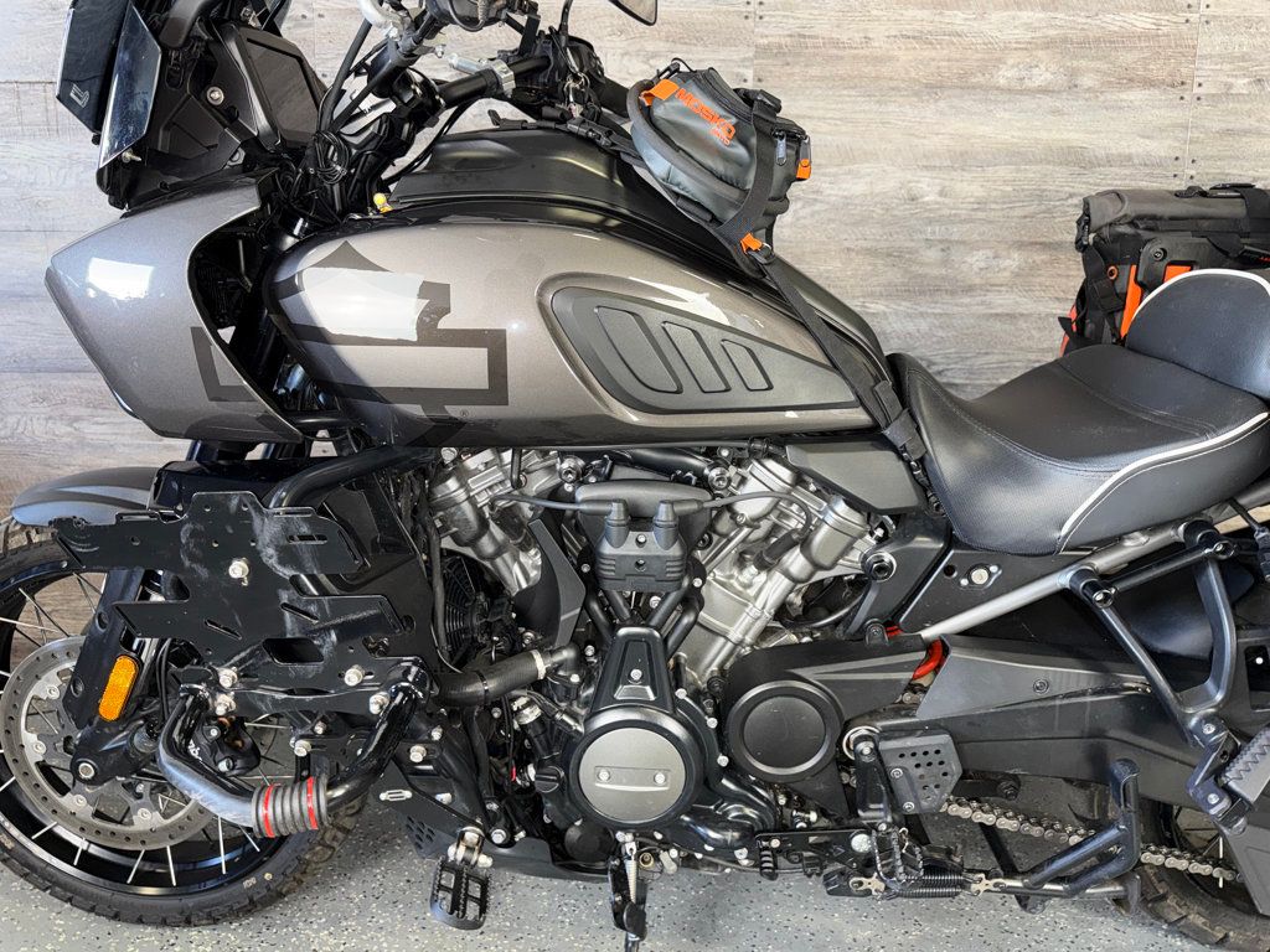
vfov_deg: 56.8
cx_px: 635
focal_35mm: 24
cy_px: 476
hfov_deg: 71.6
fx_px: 881
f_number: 1.78
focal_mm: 6.76
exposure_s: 1/19
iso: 64
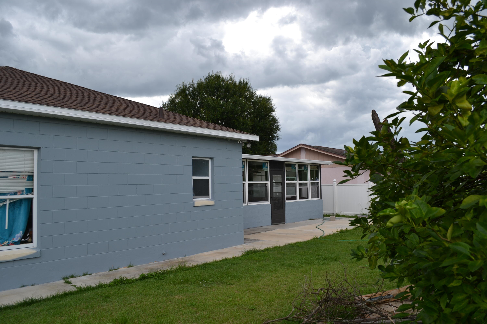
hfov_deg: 67.4
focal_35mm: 27
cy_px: 162
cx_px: 244
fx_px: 365
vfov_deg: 47.9
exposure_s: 1/200
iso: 100
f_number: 7.1
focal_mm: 18
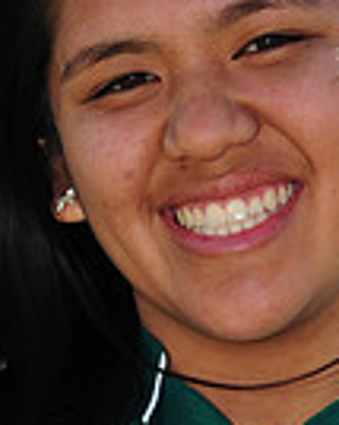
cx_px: 187
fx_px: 10170
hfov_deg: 1.9
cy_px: 530
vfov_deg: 2.4
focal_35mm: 810
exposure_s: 1/1000
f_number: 4
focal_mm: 200
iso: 200
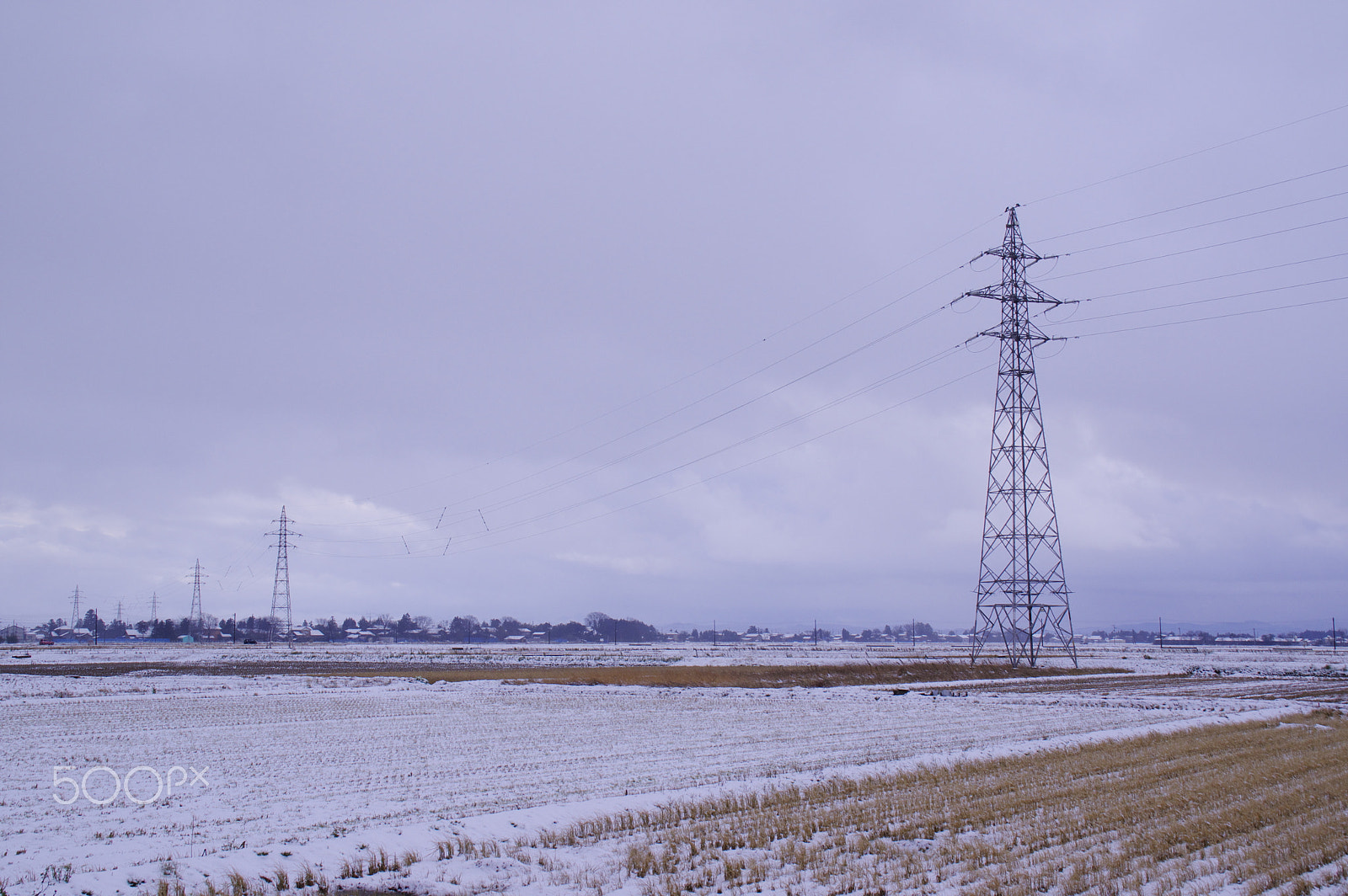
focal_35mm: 42
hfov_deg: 46.4
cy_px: 448
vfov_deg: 31.8
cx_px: 674
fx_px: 1571
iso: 200
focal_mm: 28
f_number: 14
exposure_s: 1/200
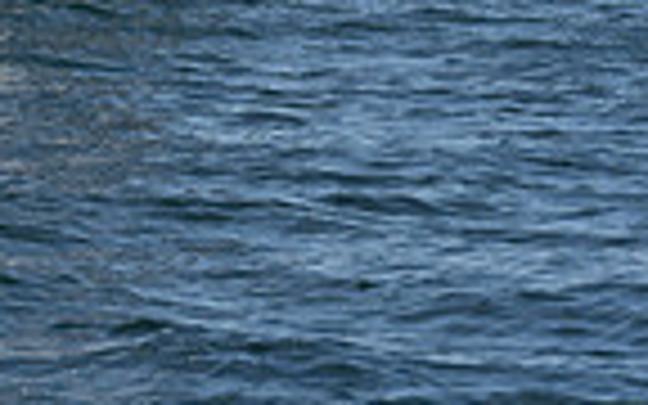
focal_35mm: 337
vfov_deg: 3.8
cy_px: -806
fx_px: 5951
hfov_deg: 6.2
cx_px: 61
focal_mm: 82
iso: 250
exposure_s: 1/1250
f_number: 9
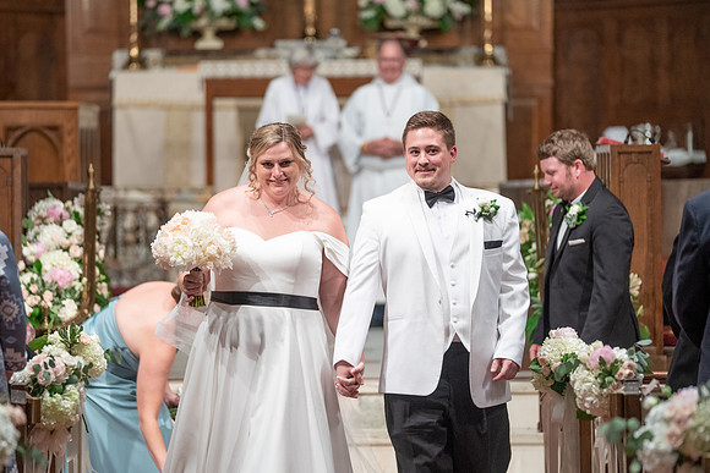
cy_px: 240
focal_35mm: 188
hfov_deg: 10.9
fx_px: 3713
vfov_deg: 7.3
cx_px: 323
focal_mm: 161
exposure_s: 1/160
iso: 2000
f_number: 2.8
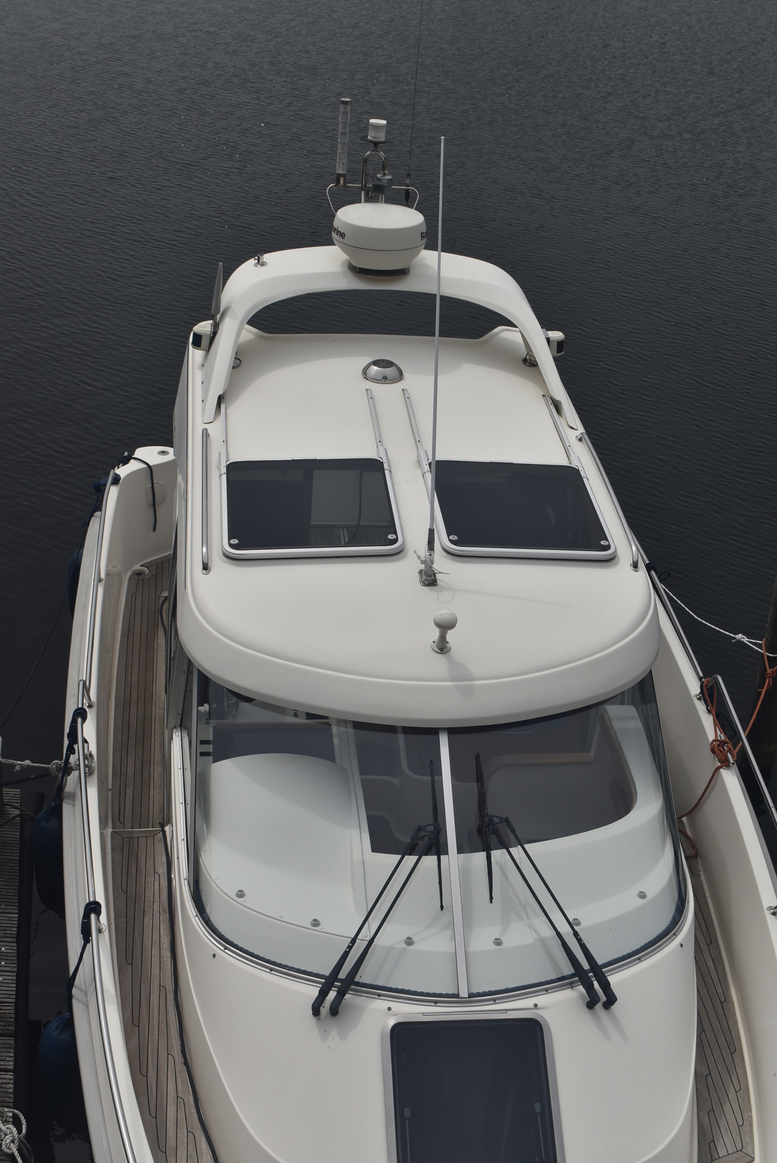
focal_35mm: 48
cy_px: 582
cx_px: 388
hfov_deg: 28.1
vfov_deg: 41.1
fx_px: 1551
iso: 200
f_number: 11
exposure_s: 1/500
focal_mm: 32
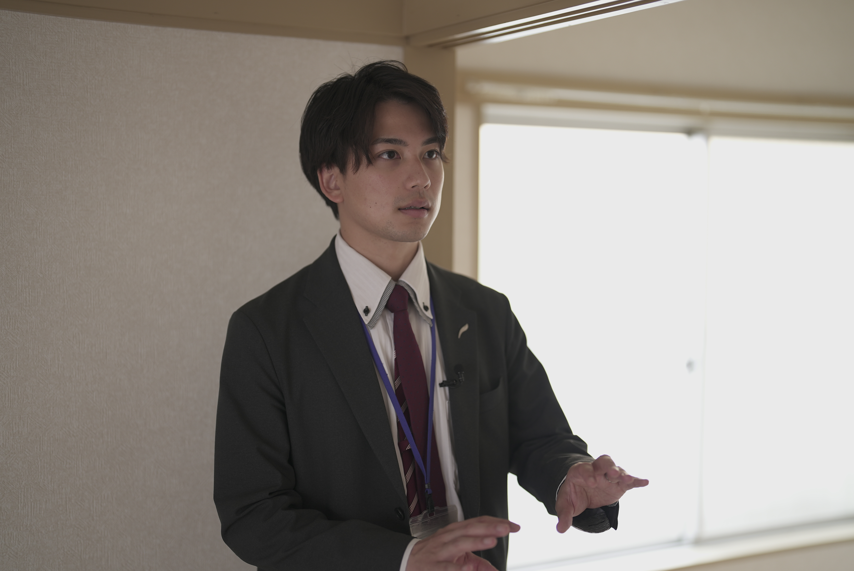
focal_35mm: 50
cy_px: 286
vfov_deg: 27.0
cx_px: 427
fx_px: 1187
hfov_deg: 39.6
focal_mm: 50
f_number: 1.2
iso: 160
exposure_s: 1/50
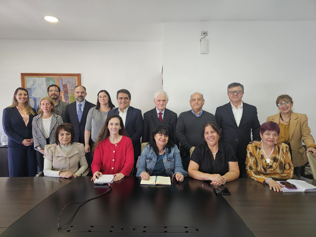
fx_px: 210
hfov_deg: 73.9
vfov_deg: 58.9
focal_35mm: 23
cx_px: 158
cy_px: 118
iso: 400
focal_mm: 6.3
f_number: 1.7
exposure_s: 1/142
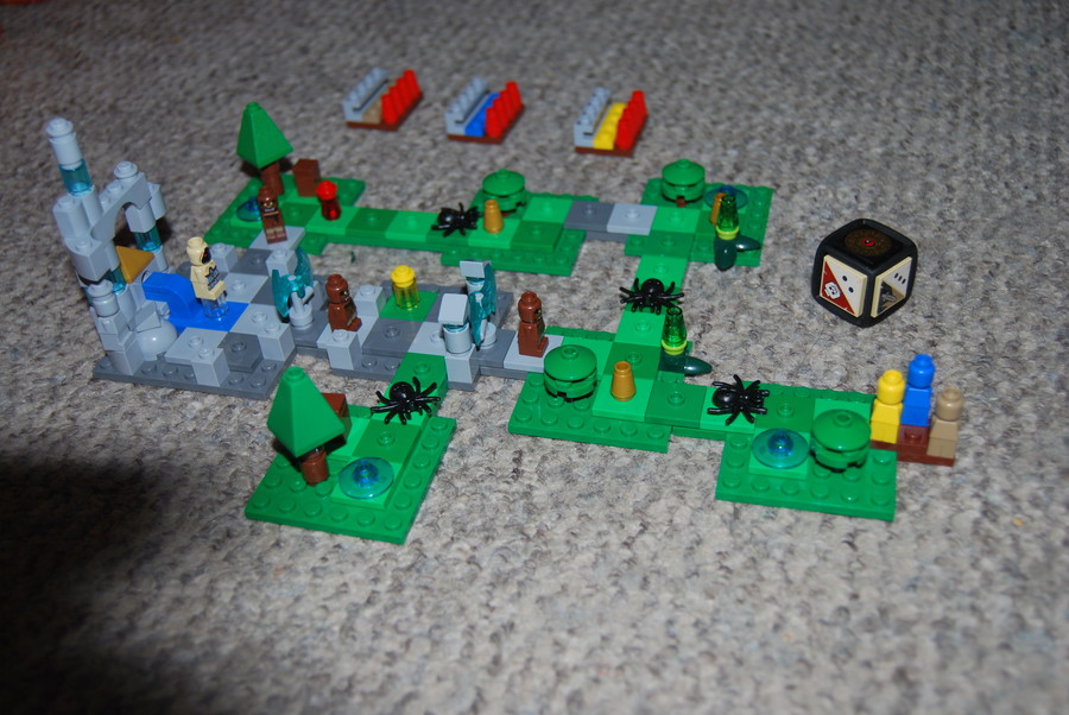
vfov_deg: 34.3
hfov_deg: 49.5
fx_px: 1159
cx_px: 534
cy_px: 358
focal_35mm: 39
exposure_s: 1/60
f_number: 4
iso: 200
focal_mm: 26
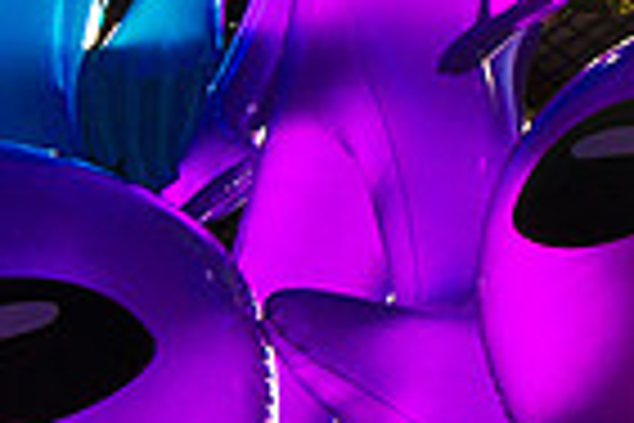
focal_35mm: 191
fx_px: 3364
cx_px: 1268
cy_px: -200
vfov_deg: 7.1
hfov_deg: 10.0
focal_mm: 31
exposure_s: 1/640
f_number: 13
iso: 200
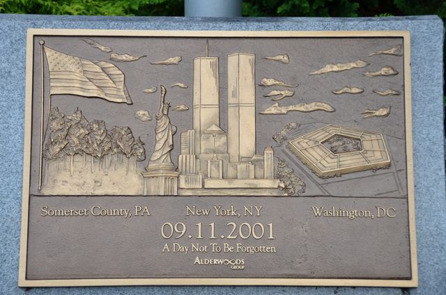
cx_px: 223
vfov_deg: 16.5
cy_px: 148
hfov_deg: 24.7
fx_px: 1020
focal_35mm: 82
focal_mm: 55
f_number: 5.6
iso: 220
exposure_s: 1/125
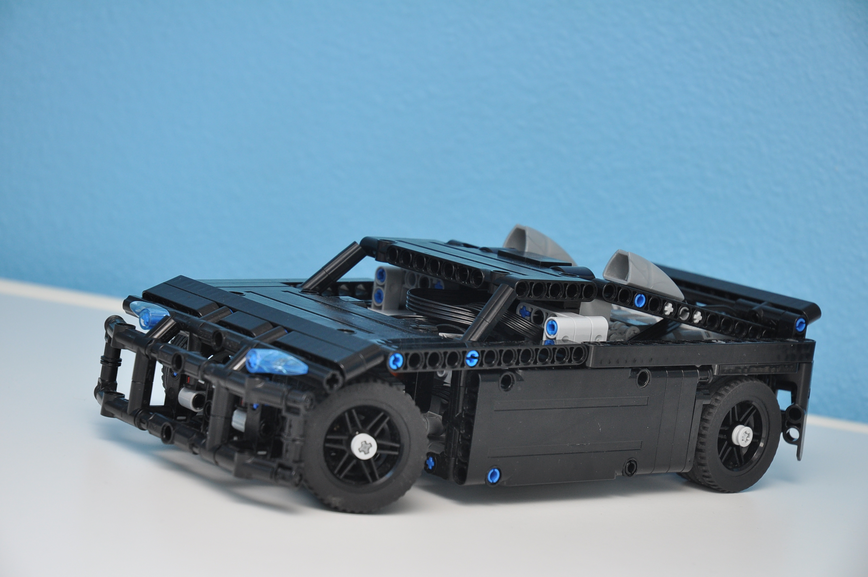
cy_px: 288
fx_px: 2529
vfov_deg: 13.0
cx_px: 434
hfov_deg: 19.5
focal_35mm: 105
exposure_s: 1/60
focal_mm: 70
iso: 400
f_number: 6.3
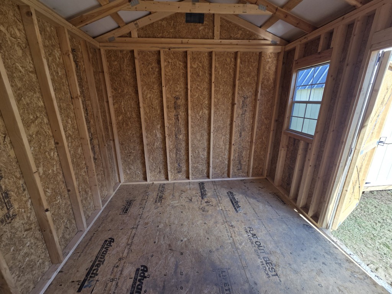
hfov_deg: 106.2
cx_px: 196
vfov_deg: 89.9
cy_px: 147
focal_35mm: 13
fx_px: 147
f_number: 2.2
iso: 50
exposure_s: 1/202
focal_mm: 2.2
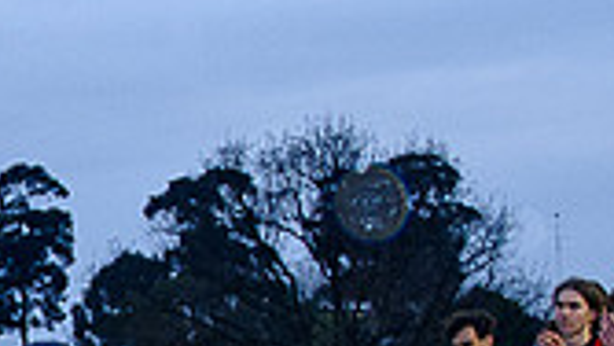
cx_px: -306
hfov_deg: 9.3
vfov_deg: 5.3
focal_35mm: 226
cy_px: 504
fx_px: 3680
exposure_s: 1/160
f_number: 2.8
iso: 400
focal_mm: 16
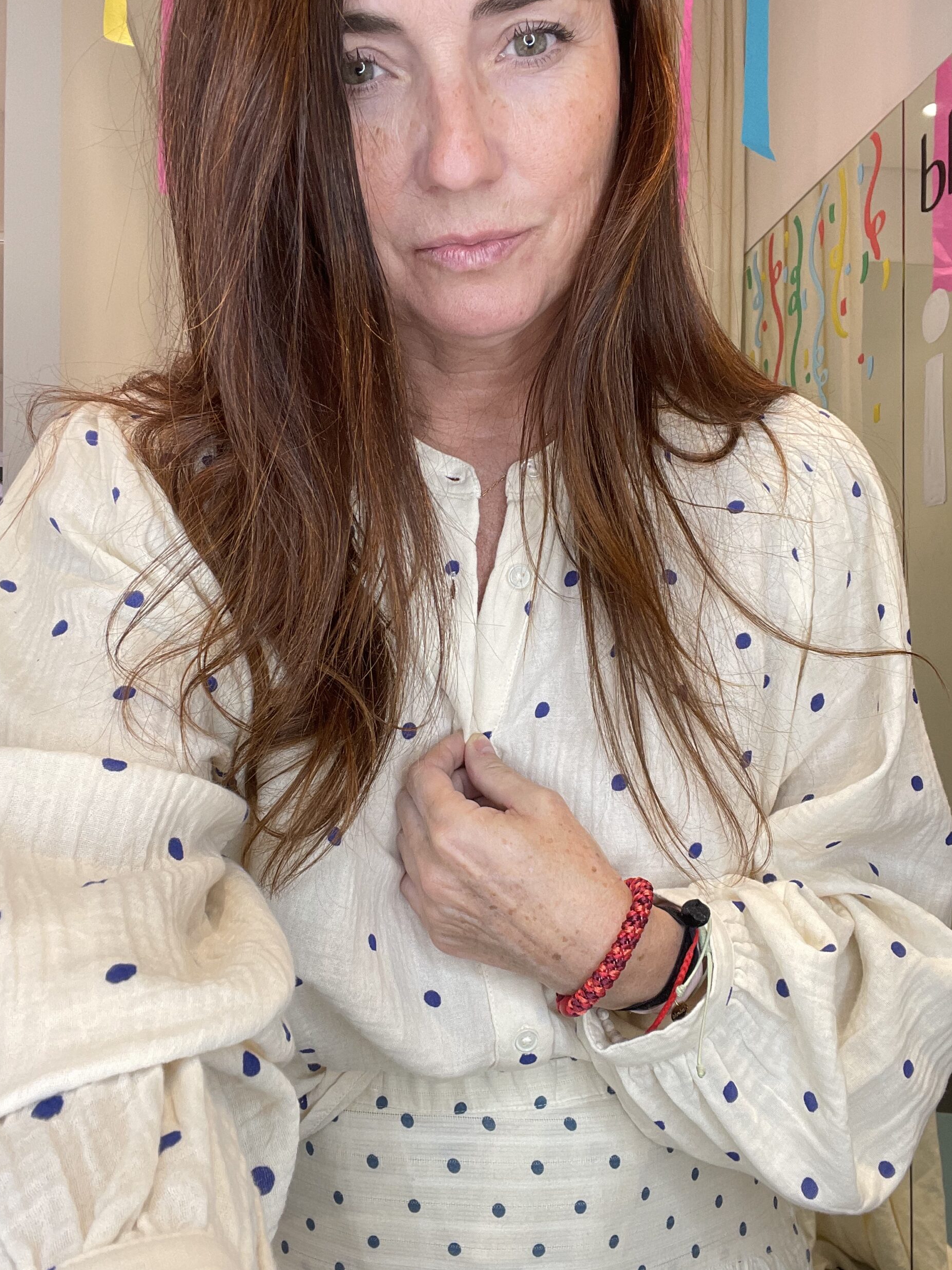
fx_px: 1137
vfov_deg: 58.3
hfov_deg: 45.4
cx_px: 476
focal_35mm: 31
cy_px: 644
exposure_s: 1/100
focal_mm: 2.71
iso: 64
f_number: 2.2
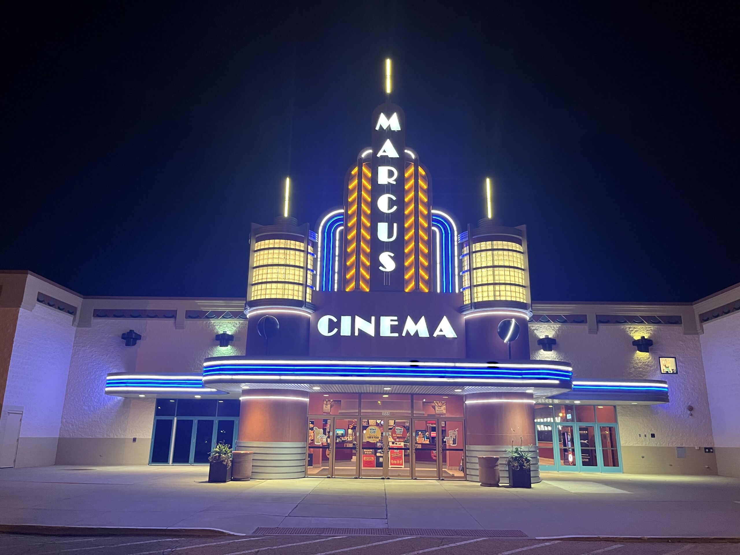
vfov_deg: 53.1
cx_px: 370
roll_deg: -0.2
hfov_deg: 67.3
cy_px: 278
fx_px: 556
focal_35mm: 26
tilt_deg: +15.5
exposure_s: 1/40
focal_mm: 5.1
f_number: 1.6
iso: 400
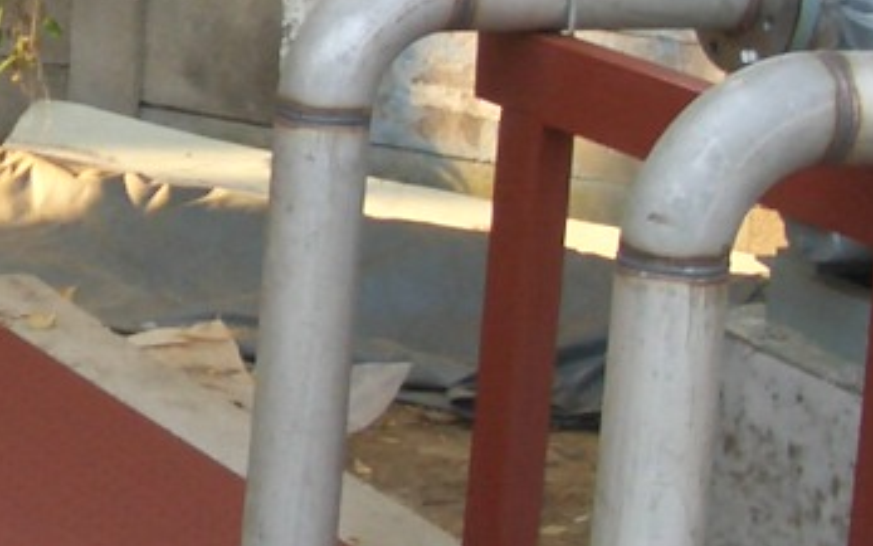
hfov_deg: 11.9
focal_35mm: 171
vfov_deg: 7.6
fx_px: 4069
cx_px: -262
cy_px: 3
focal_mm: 5.8
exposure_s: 1/80
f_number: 2.6
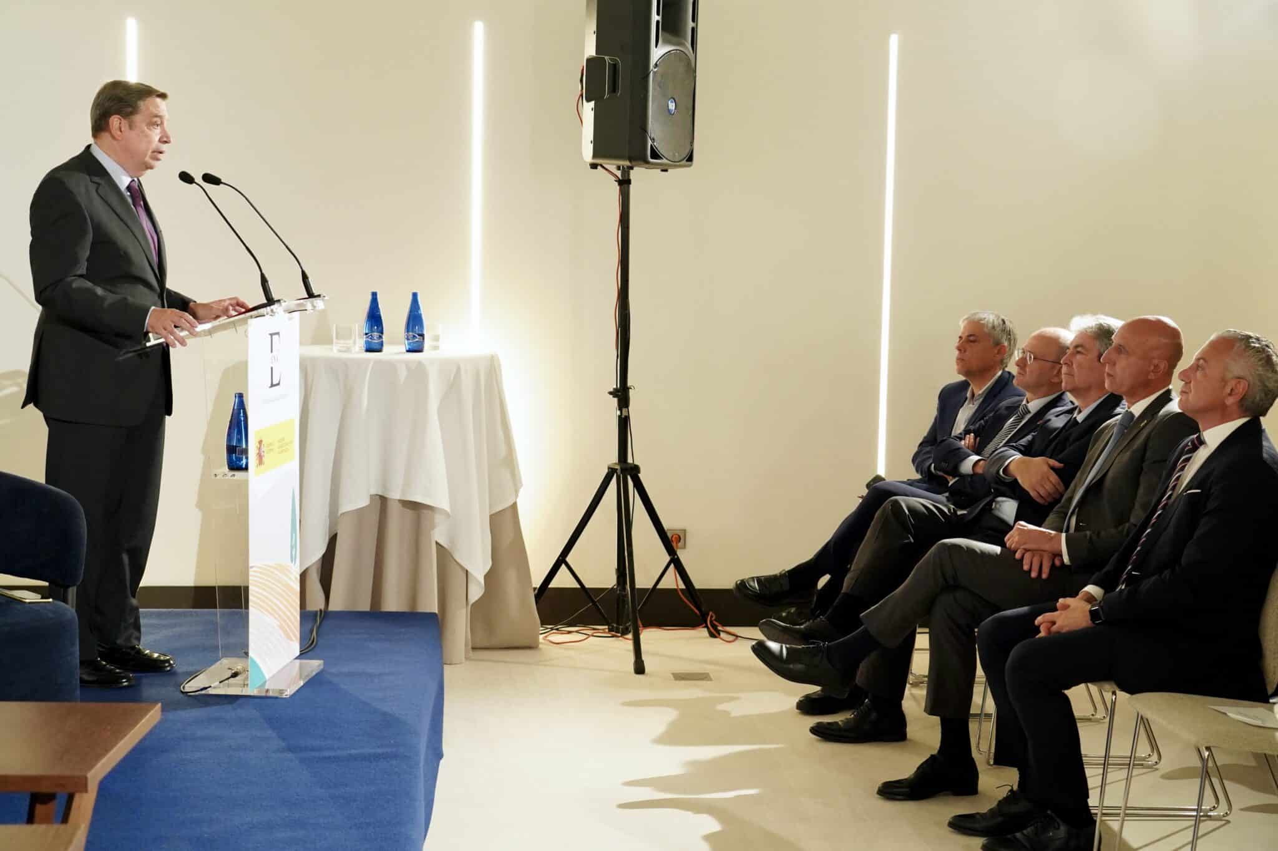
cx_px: 639
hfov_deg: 36.9
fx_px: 1917
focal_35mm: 54
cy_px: 426
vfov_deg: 25.1
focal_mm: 54
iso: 5000
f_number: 4
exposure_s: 1/200
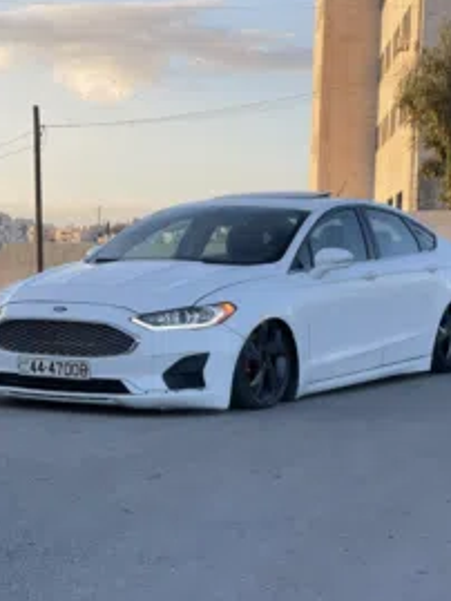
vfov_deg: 20.6
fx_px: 1649
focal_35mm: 95
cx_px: 326
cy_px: 351
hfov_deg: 15.5
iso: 25
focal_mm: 7.5
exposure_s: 1/256
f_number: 2.2
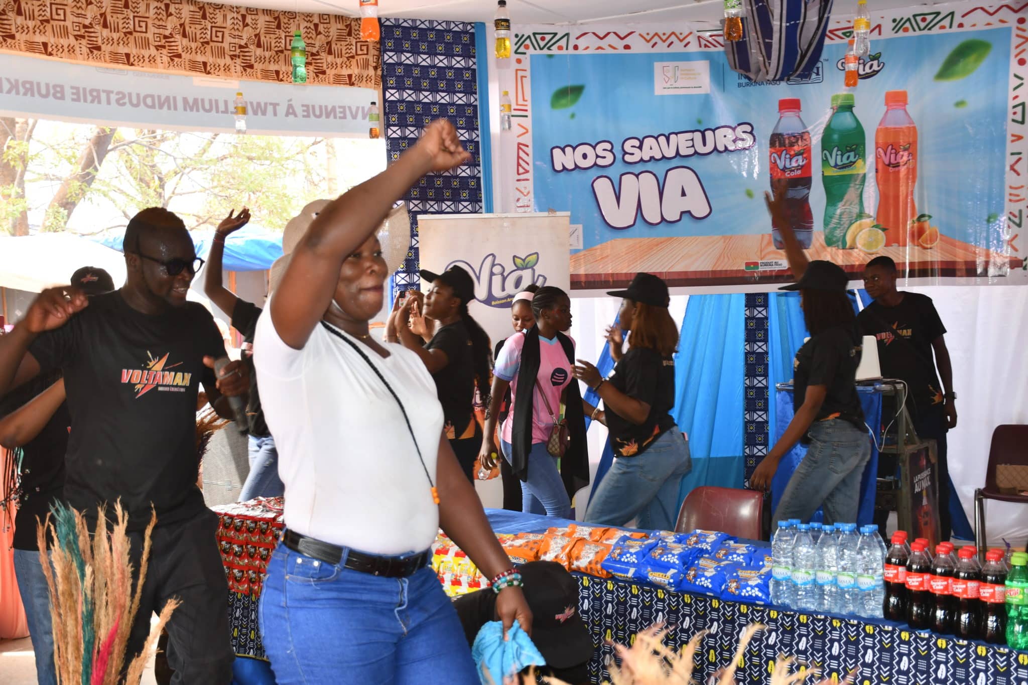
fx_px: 1285
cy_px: 342
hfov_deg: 43.6
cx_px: 514
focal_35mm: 45
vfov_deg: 29.9
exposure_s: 1/125
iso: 360
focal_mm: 30
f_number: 4
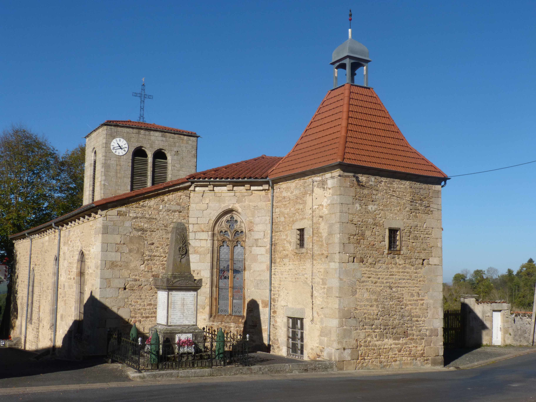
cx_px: 268
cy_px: 201
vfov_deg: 37.7
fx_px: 588
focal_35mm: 38
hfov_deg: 49.0
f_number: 7.1
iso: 100
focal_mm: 6.8
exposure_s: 1/500
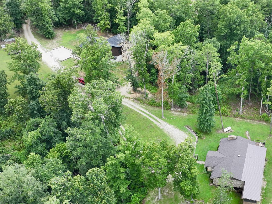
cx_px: 201
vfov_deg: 26.0
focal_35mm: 55
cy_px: 170
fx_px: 432
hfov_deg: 34.3
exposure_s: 1/400
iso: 100
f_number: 2.8
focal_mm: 12.29
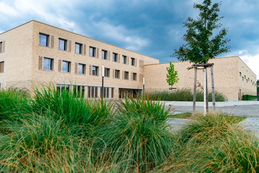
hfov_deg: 67.3
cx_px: 130
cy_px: 86
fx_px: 194
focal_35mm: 27
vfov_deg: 48.0
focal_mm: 18
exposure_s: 1/800
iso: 500
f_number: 5.6
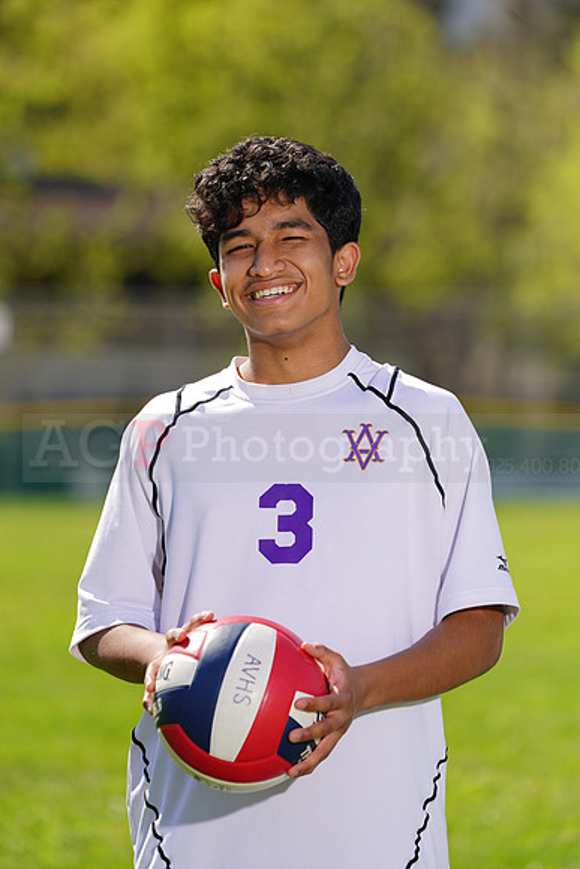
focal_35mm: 318
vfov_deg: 6.5
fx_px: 7680
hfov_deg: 4.3
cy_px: 434
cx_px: 290
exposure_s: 1/200
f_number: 7.1
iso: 64
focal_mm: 318
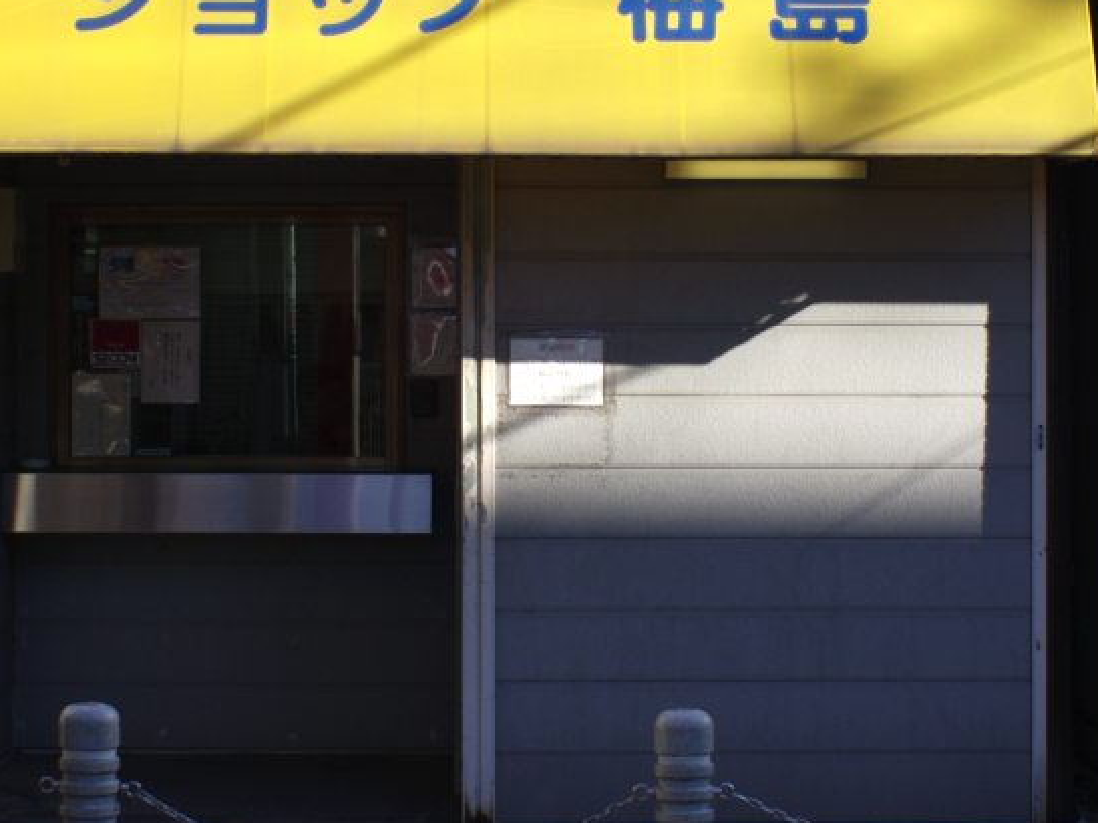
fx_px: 2346
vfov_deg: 19.9
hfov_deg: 26.3
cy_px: 386
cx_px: 454
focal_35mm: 74
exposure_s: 1/100
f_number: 9
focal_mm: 28
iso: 100
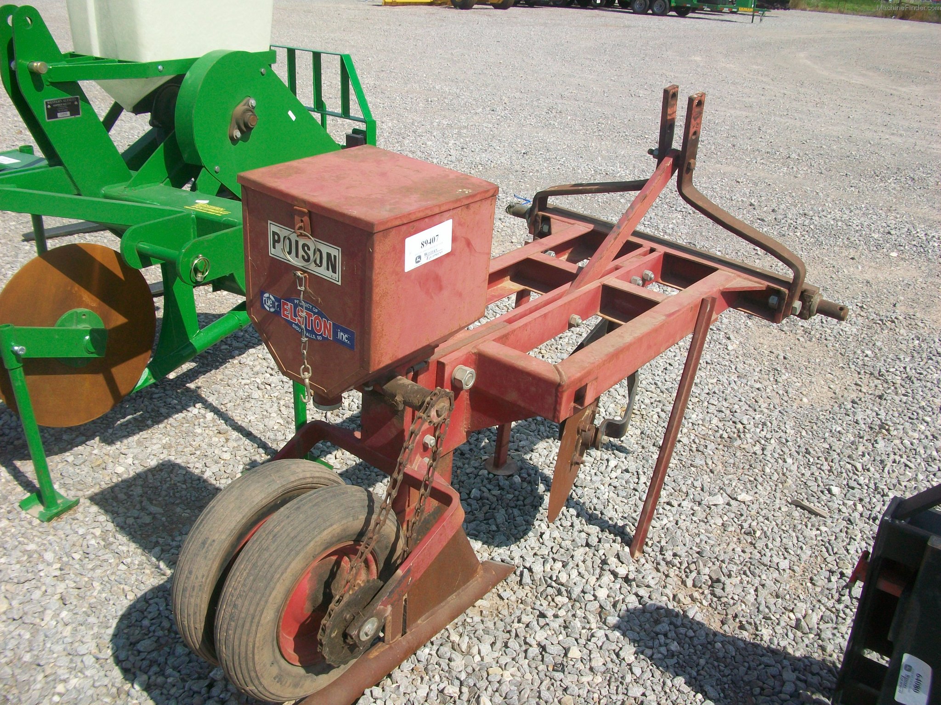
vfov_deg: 44.2
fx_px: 870
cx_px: 470
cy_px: 352
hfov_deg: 56.8
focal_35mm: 32
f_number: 5.5
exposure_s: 1/320
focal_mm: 5.7
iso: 64
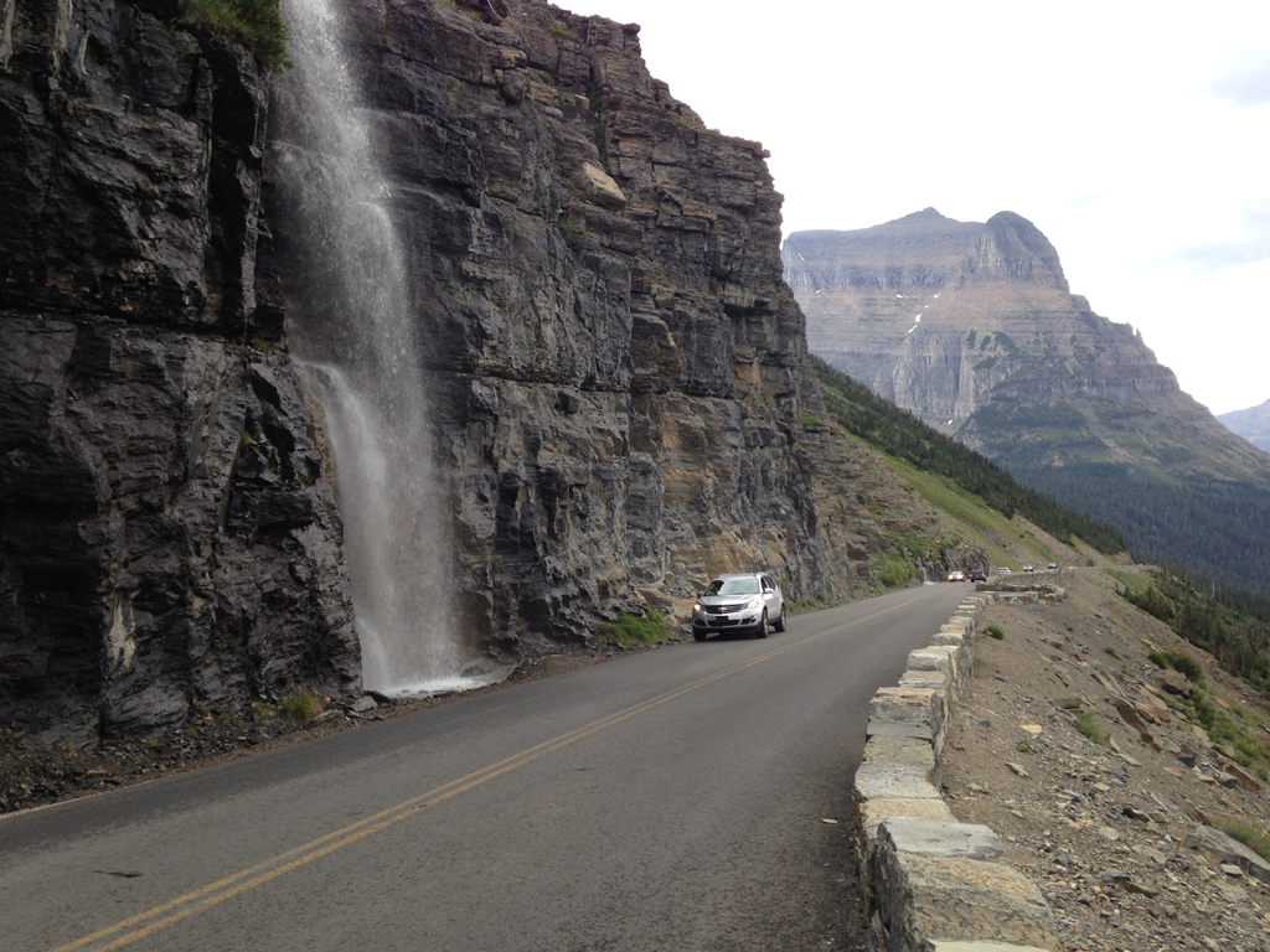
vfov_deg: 42.9
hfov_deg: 55.4
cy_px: 476
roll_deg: +3.0
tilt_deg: +0.9
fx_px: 1211
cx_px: 635
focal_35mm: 33
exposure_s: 1/183
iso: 50
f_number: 2.4
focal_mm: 4.12
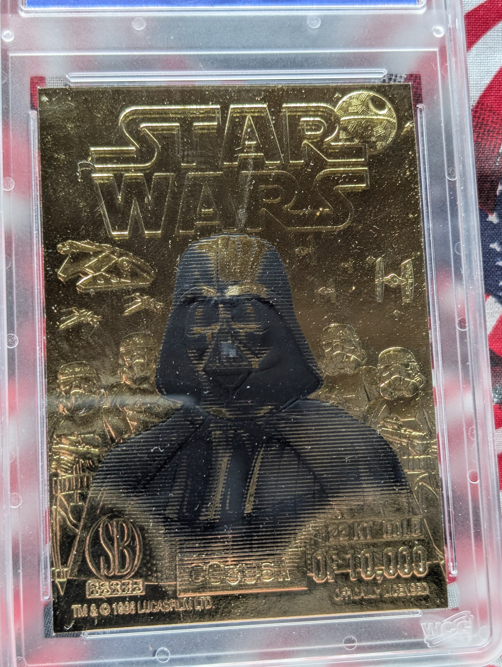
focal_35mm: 49
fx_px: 945
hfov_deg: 29.7
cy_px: 334
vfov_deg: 38.9
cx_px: 251
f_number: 1.68
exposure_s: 1/25.4
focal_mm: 6.9
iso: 45
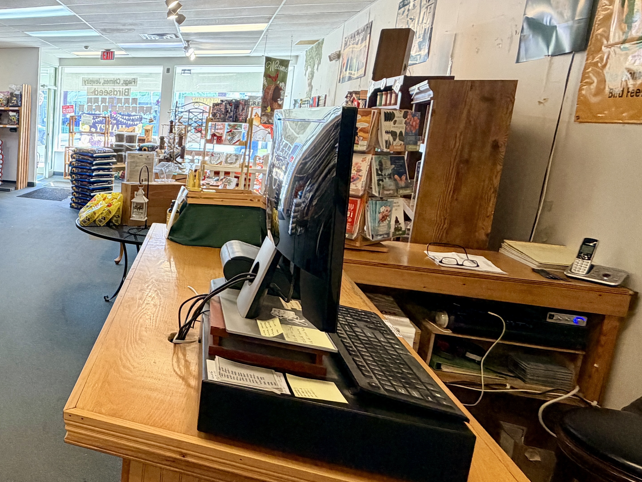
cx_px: 4
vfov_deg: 49.4
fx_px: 519
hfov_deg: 51.3
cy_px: 194
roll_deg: -1.1
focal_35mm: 28
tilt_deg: -9.8
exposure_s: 1/60
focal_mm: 2.22
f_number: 2.2
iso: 200
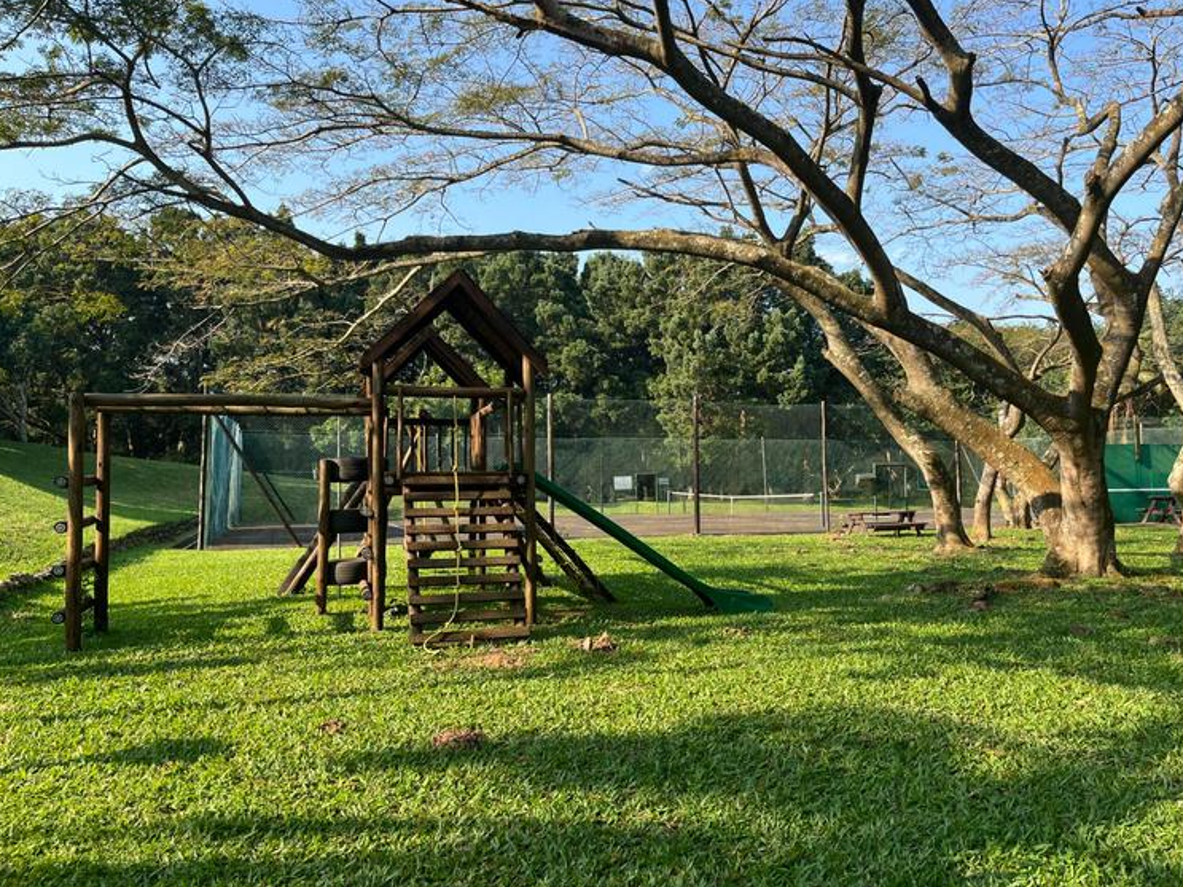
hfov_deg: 63.4
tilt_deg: +3.2
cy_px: 412
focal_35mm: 28
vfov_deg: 49.7
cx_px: 611
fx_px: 957
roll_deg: +1.1
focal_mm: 5.1
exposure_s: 1/1106
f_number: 1.6
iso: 50
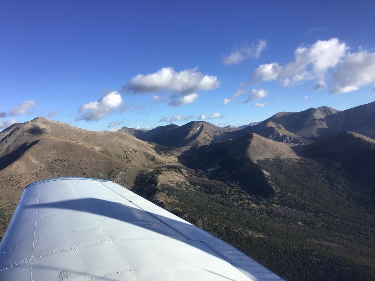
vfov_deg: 45.4
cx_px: 188
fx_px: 336
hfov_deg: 58.4
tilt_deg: +0.8
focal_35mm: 31
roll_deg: +3.7
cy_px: 140
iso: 25
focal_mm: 3.3
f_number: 2.4
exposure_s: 1/1181
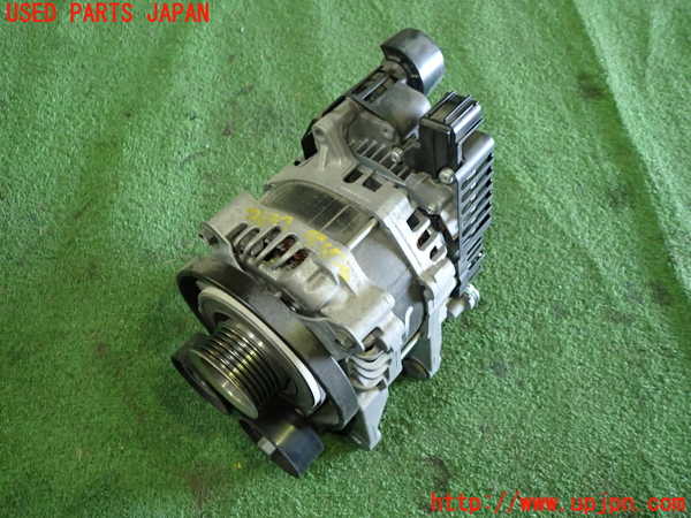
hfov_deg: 60.0
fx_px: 599
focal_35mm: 30
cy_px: 259
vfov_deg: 46.8
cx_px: 346
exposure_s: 1/30
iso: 400
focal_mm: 5.4
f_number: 2.3
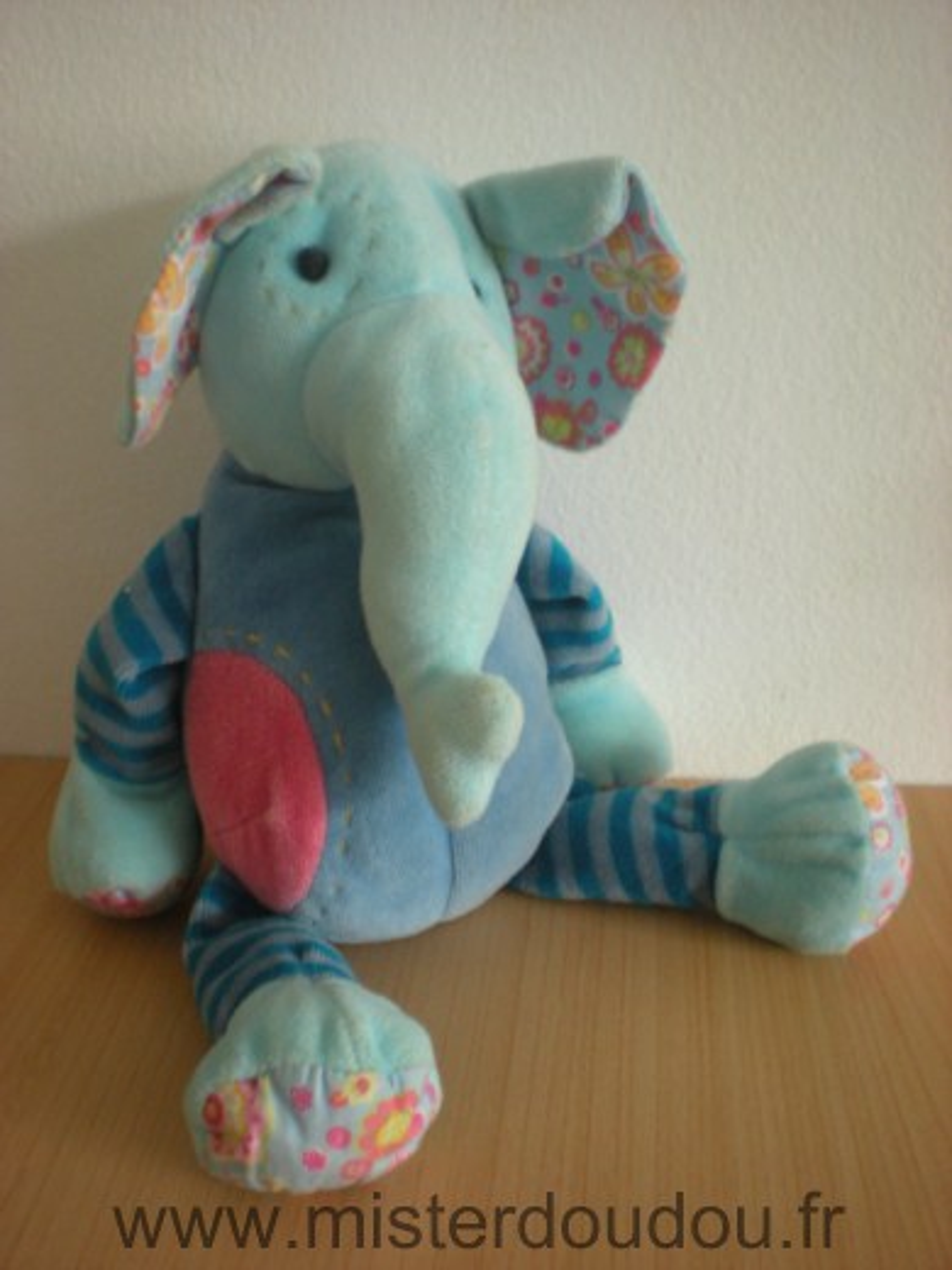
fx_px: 1393
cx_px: 476
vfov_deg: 49.0
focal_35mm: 38
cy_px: 635
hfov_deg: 37.7
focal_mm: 6.3
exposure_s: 1/8
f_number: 3.1
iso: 200
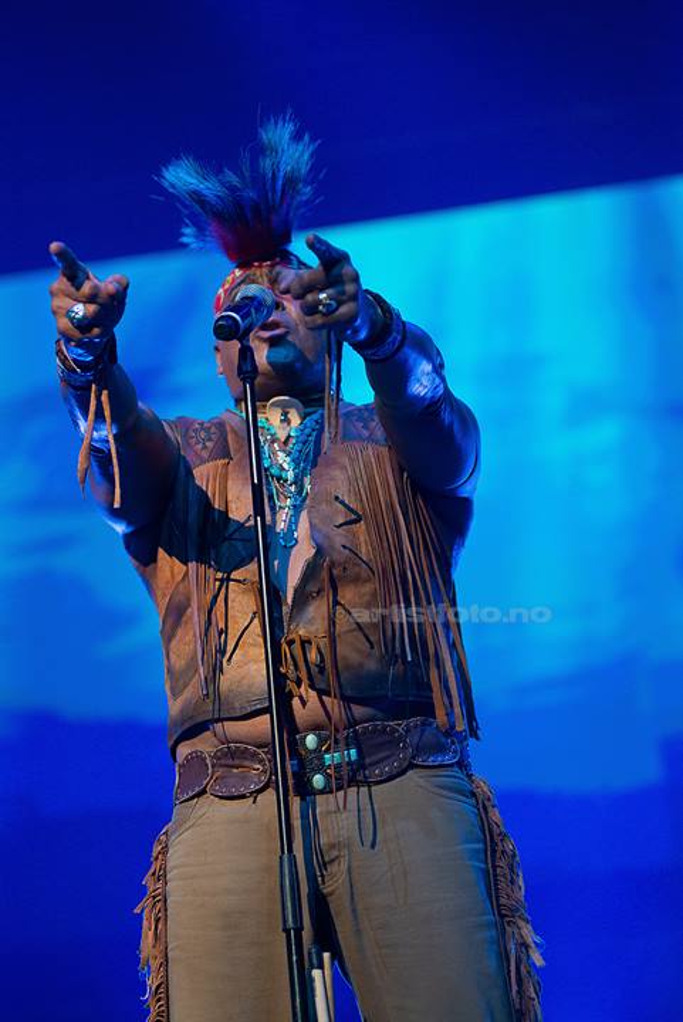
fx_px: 2842
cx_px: 342
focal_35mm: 100
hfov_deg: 13.7
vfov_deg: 20.4
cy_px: 511
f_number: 3.5
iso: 1250
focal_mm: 100
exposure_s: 1/640
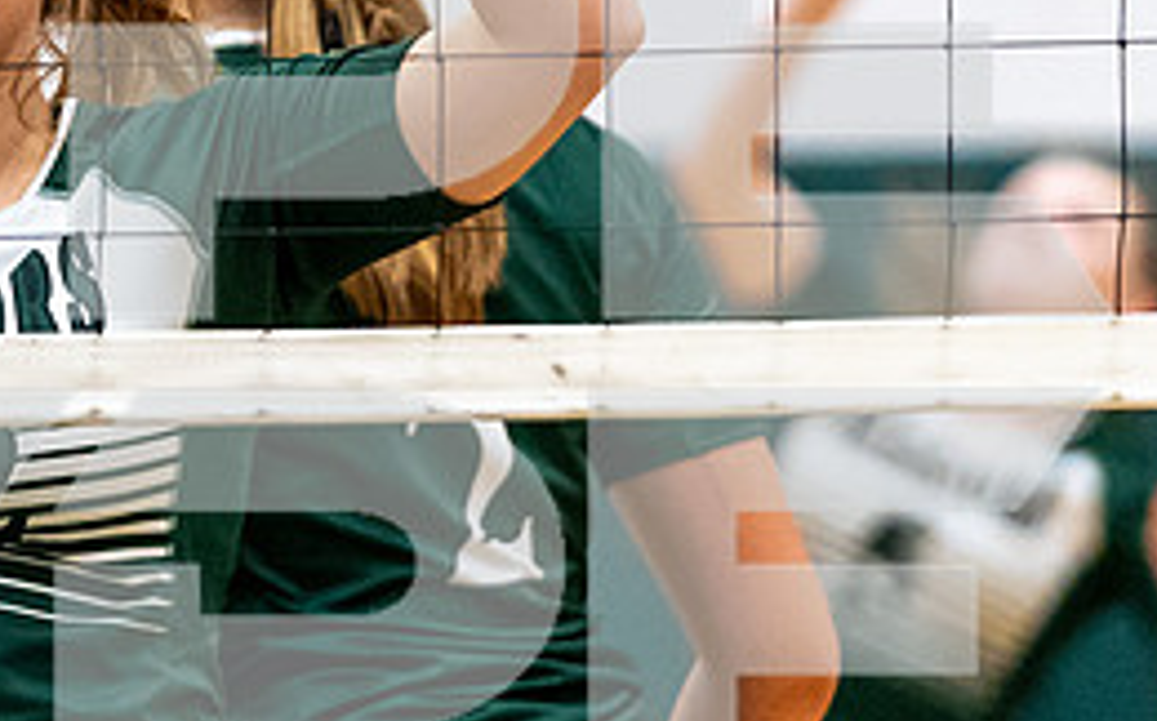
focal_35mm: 868
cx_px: -37
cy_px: 296
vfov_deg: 1.5
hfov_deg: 2.4
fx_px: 27346
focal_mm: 200
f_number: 2.8
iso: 3200
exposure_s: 1/1250
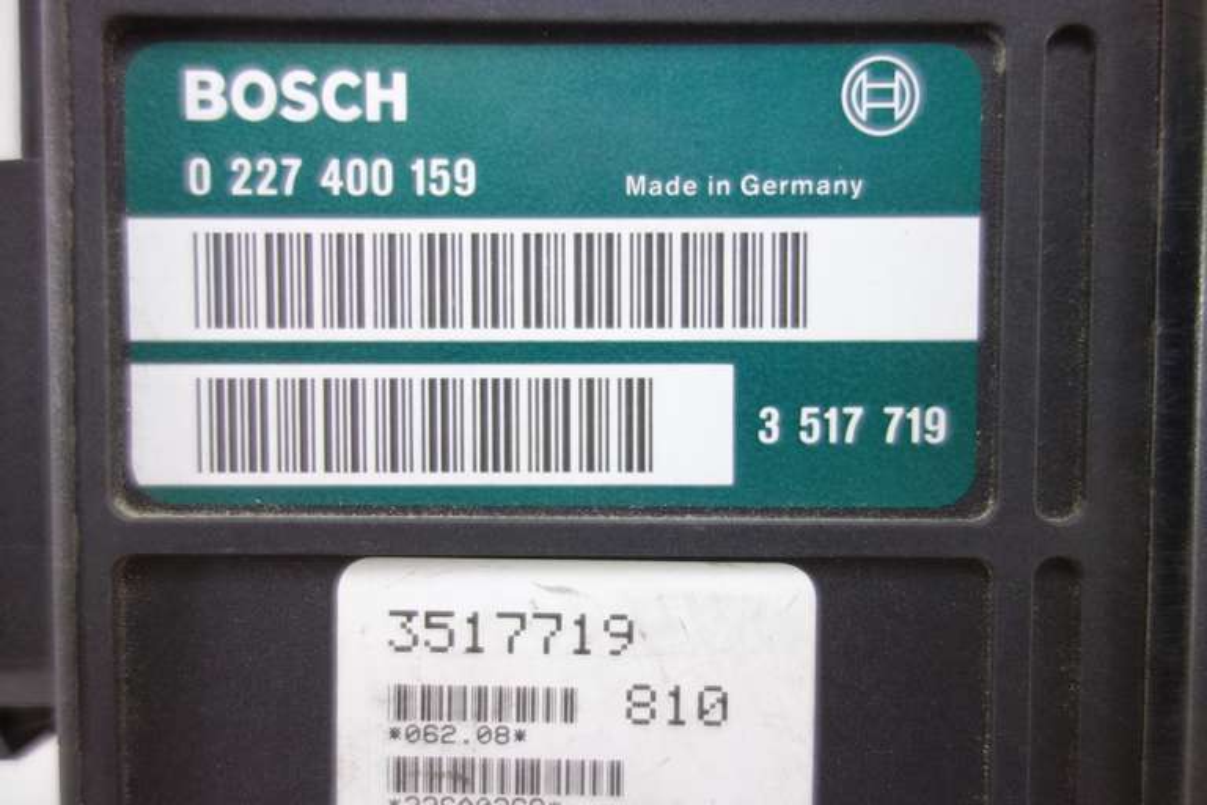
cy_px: 402
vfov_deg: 46.4
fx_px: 939
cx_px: 604
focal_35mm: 28
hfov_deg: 65.5
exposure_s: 1/80
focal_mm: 10.4
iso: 125
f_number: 1.8
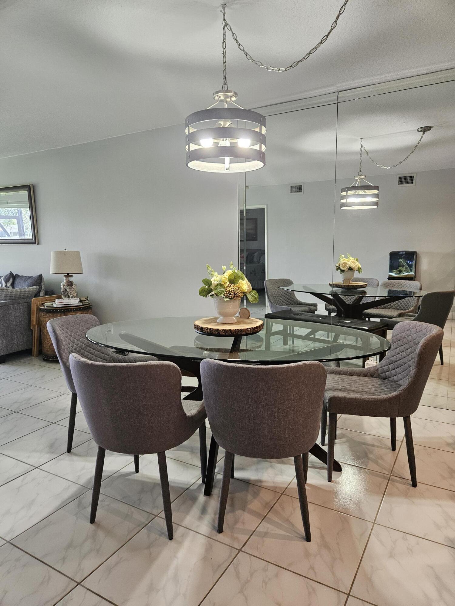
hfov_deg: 58.9
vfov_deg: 73.9
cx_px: 228
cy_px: 303
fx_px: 403
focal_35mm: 23
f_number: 1.8
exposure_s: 1/120
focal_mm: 5.4
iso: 250
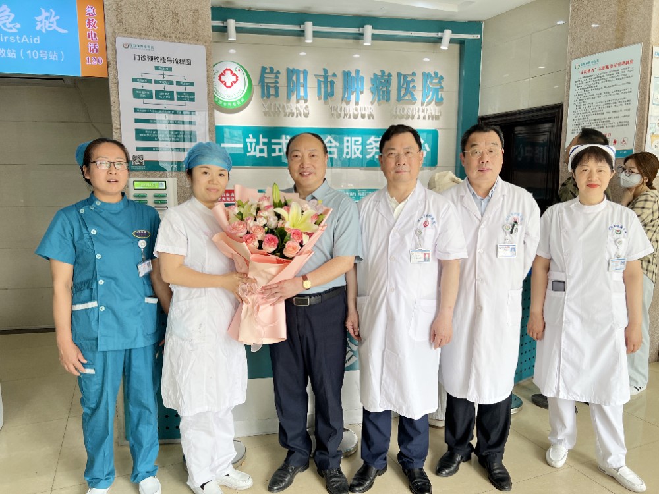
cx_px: 330
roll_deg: +0.6
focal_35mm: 26
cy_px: 247
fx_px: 495
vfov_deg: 53.1
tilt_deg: -8.4
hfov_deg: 67.3
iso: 50
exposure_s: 1/121
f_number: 1.5
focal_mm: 5.7
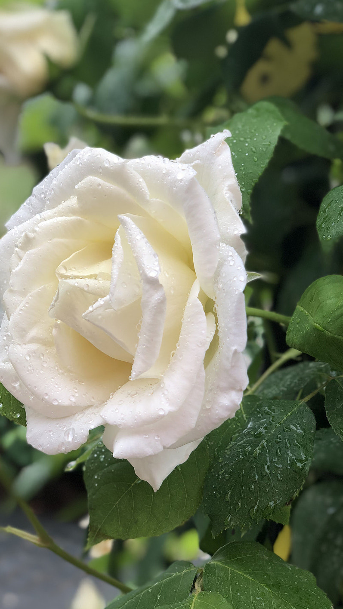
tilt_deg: -10.3
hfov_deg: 18.7
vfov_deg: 32.8
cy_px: 337
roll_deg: -0.9
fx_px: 1034
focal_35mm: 64
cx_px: 93
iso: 25
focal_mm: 6
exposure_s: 1/120
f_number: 2.4
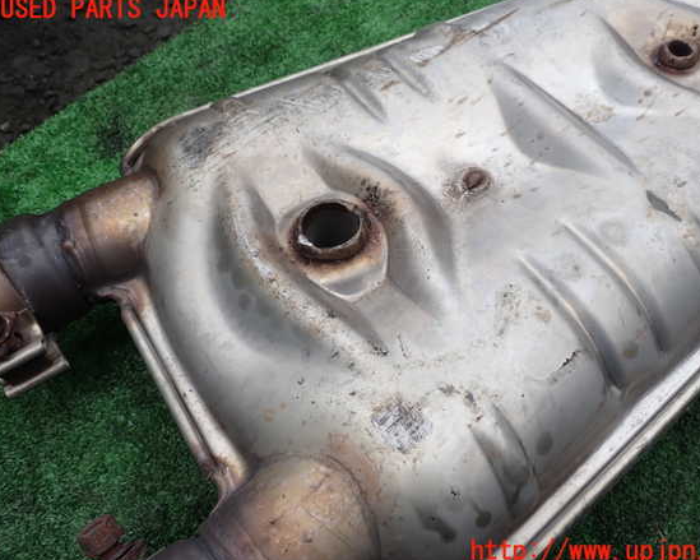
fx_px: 663
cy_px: 281
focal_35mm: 32
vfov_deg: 45.8
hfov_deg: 55.6
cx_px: 376
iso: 100
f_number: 3.2
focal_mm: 5.4
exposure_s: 1/800
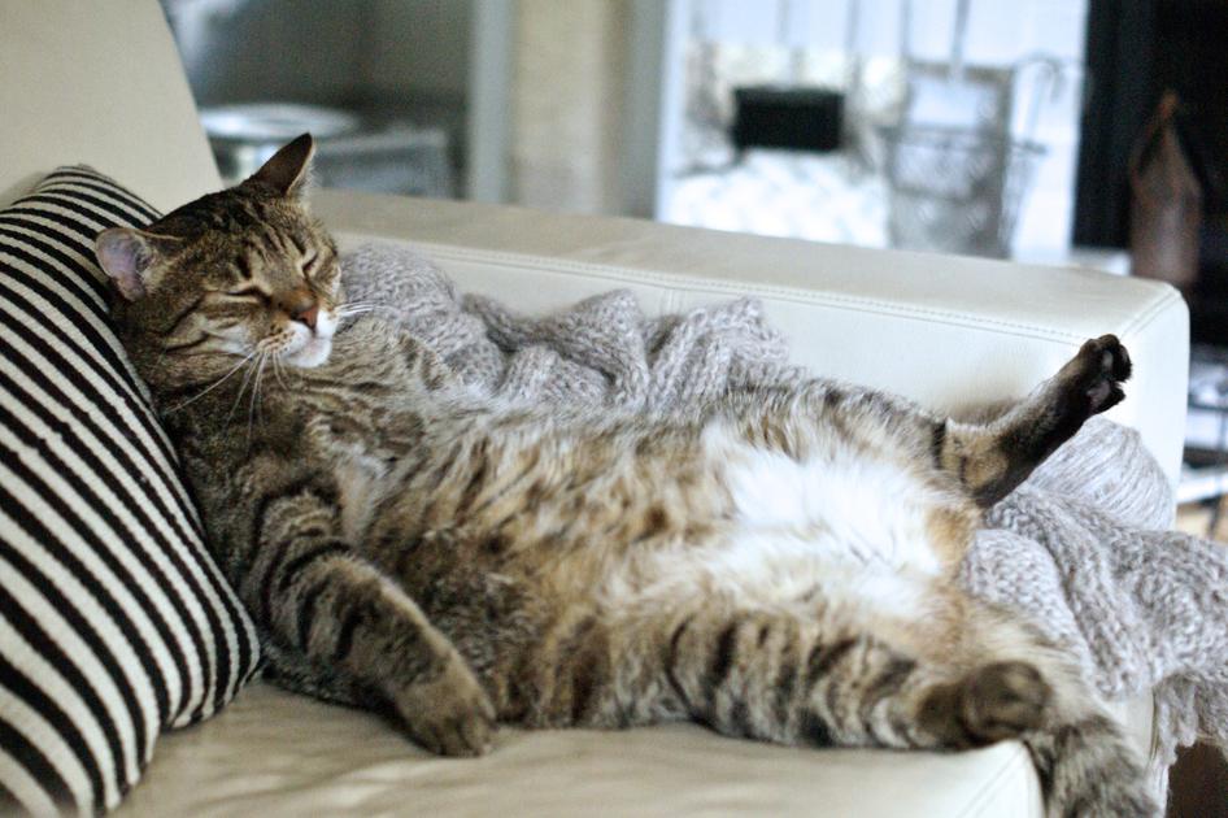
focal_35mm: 75
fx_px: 2557
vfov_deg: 18.2
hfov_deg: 27.0
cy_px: 409
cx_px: 614
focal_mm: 50
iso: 1600
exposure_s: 1/250
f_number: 2.5
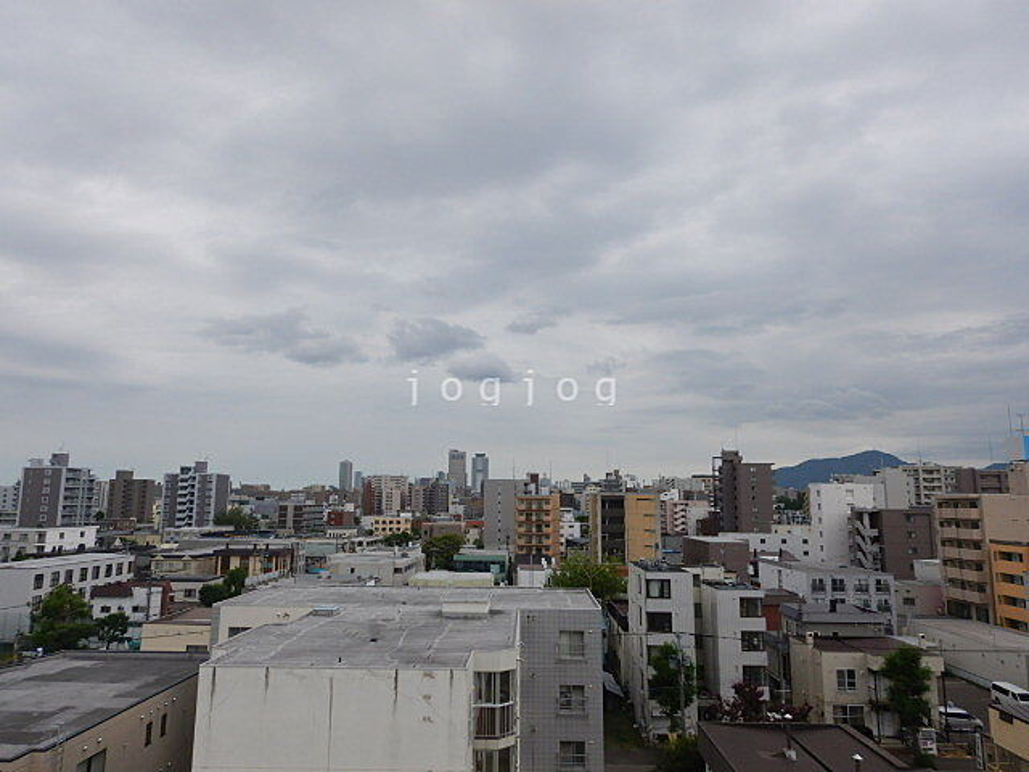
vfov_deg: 56.8
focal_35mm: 24
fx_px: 713
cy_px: 386
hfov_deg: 71.6
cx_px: 514
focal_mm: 4.3
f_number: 4.1
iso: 125
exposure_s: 1/800
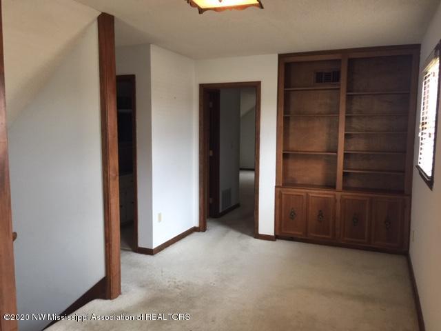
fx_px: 369
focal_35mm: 29
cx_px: 220
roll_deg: +0.4
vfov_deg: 48.2
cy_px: 166
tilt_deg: -4.9
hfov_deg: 61.7
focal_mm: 4.15
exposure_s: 1/15
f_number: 2.2
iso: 80
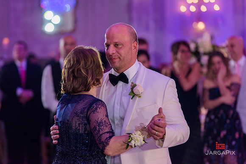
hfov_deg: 12.1
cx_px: 123
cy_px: 82
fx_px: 1162
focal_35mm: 170
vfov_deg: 8.1
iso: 1600
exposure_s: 1/125
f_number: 3.2
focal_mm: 170
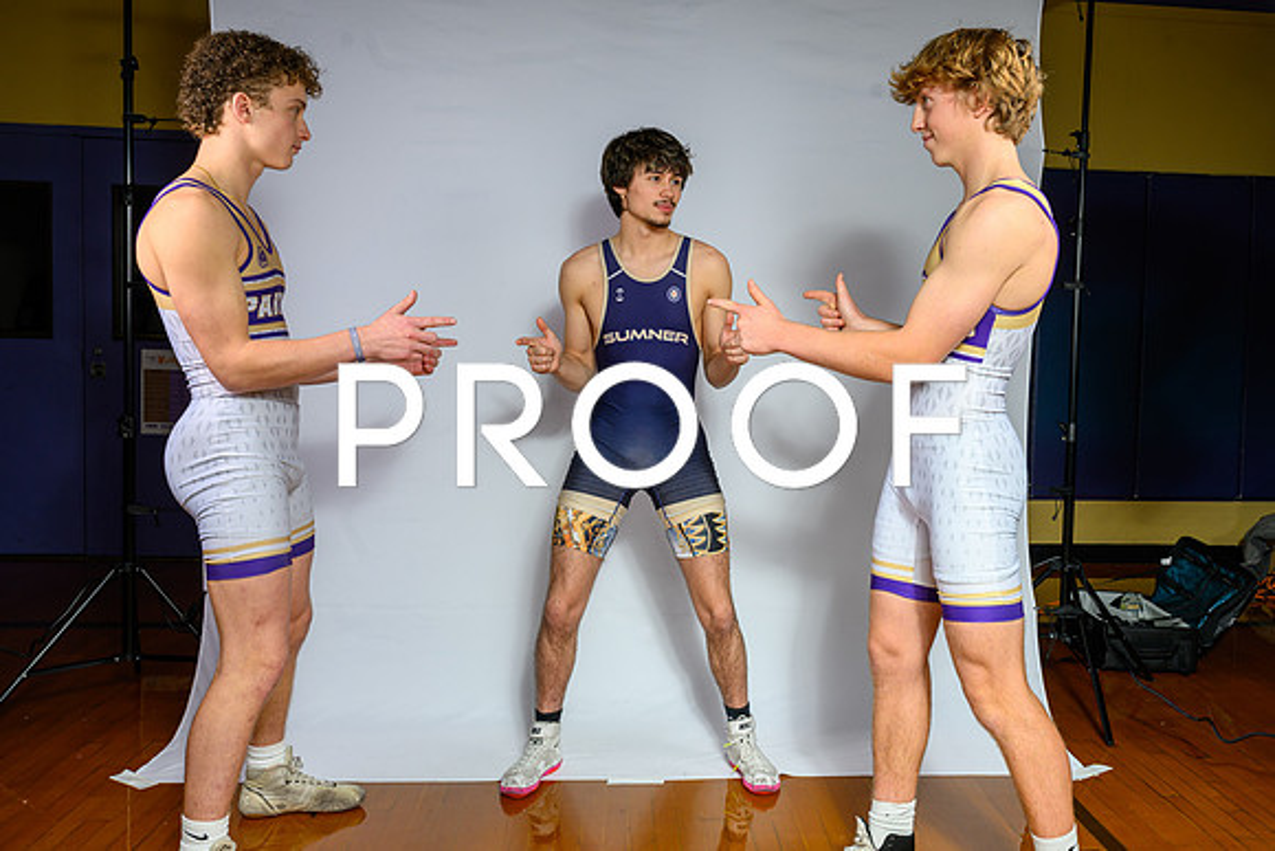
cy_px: 409
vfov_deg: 40.0
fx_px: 1167
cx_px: 740
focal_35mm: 33
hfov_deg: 57.0
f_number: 8
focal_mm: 27
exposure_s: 1/200
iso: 160
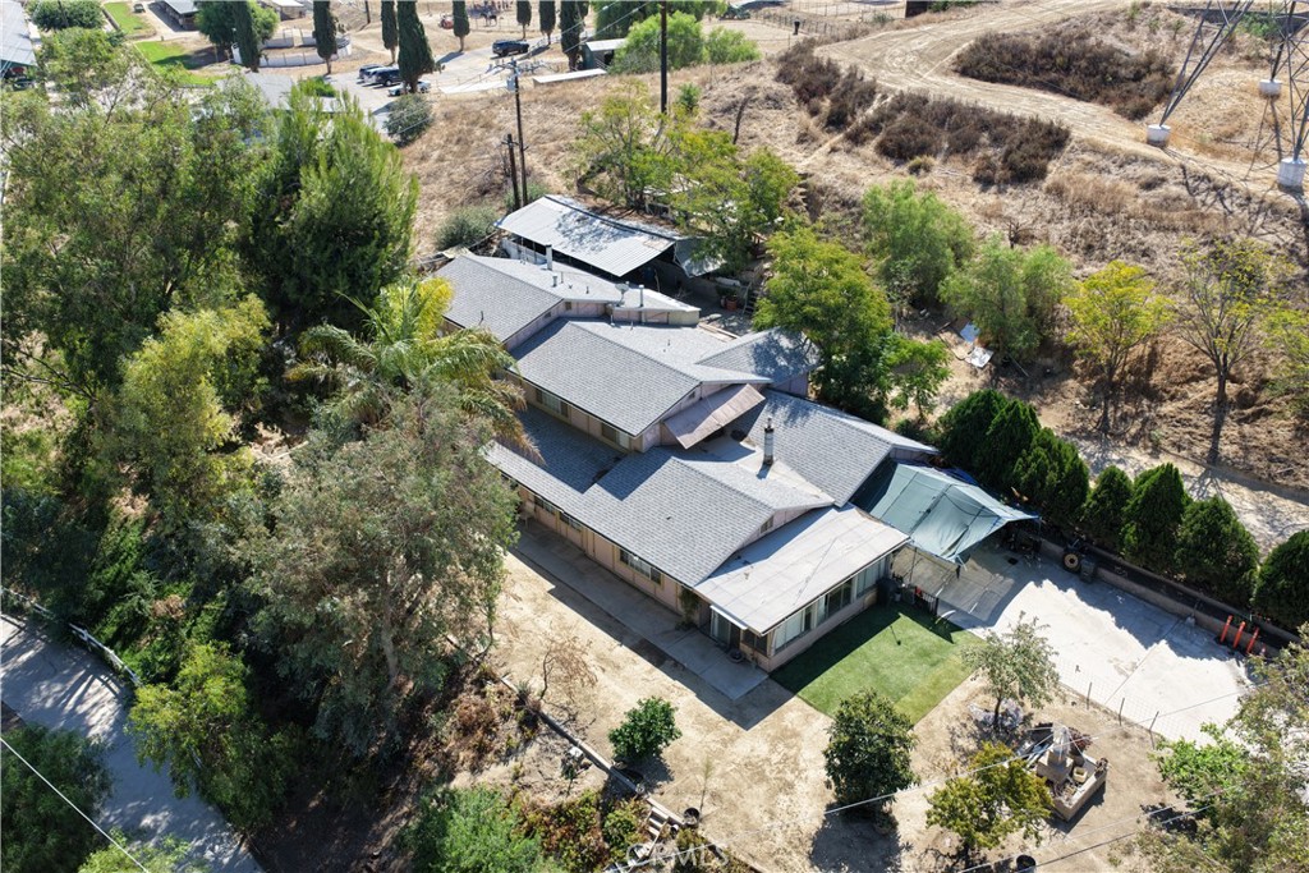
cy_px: 436
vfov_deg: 46.4
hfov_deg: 65.5
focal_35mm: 28
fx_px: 1018
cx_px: 654
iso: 100
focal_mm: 14.45
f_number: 2.8
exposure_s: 1/400
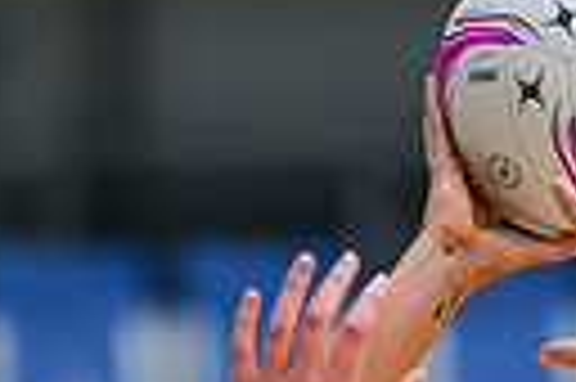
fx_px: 17290
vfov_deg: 1.3
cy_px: 956
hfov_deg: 1.9
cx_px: 499
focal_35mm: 1082
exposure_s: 1/1000
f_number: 3.2
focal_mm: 200
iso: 4000
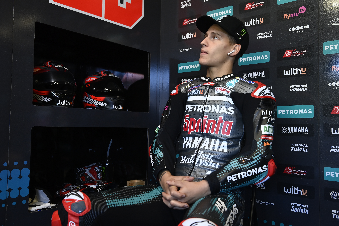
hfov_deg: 54.4
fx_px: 330
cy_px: 113
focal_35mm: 35
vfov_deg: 37.9
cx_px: 170
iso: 2500
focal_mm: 35
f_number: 6.3
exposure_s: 1/125
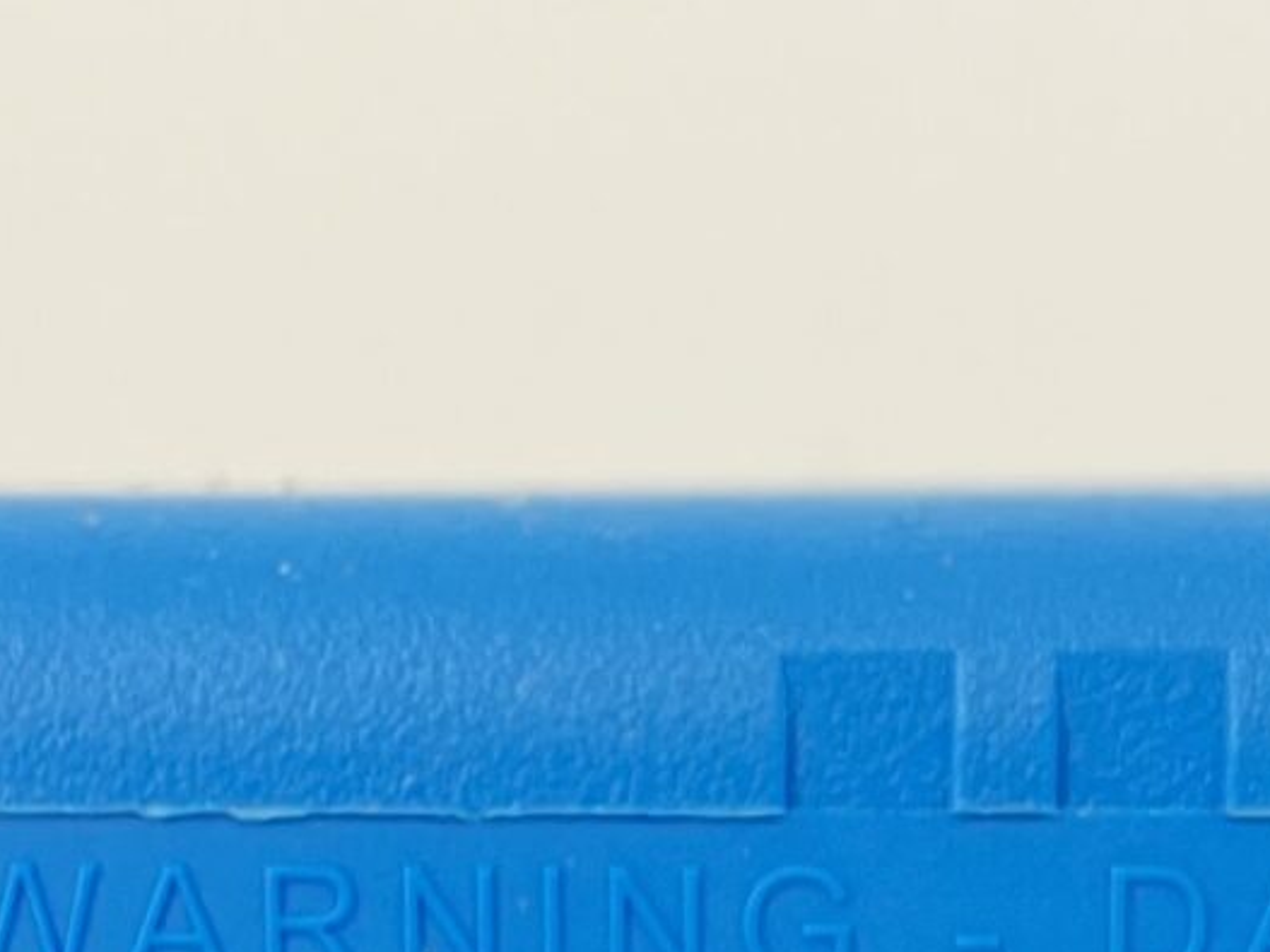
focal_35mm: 136
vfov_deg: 10.4
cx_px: 533
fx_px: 4988
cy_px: 1562
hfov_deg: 14.5
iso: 80
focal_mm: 3.99
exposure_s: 1/88
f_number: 1.8
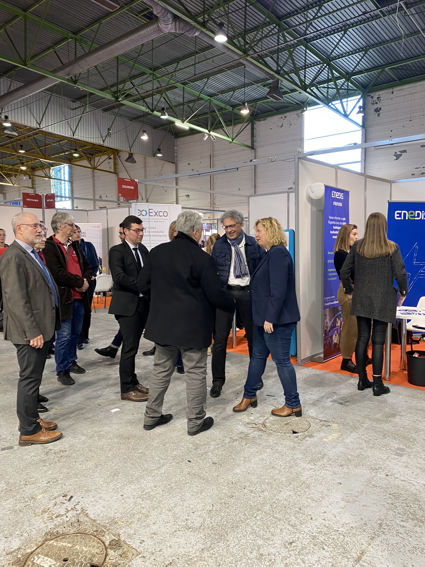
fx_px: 426
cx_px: 212
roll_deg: +1.8
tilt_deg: -4.9
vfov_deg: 67.3
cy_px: 284
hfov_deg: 53.1
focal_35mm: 26
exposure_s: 1/50
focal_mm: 4.25
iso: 125
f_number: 1.8
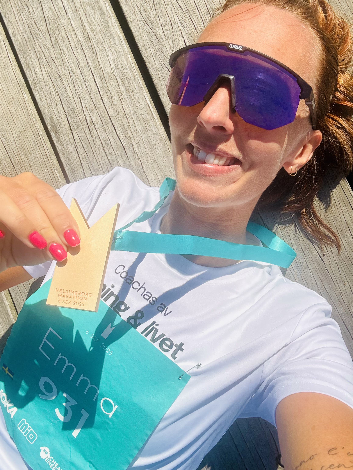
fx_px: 408
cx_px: 176
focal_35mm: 30
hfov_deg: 46.8
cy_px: 235
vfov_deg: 60.0
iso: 25
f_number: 1.9
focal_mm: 2.69
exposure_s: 1/1418
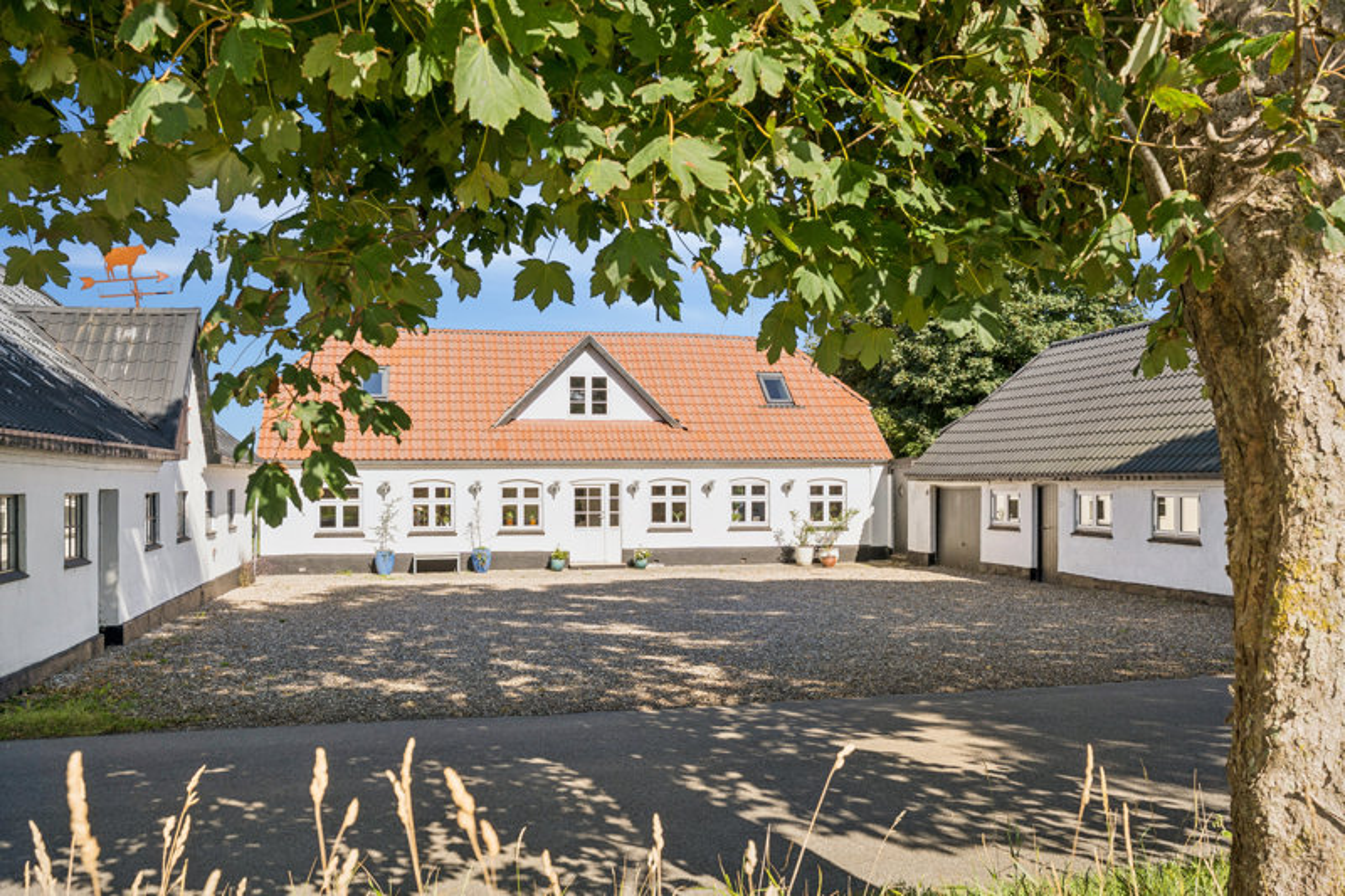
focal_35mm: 30
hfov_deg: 61.9
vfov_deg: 43.6
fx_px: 1121
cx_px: 672
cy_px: 448
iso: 200
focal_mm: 30
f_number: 8
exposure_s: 1/250
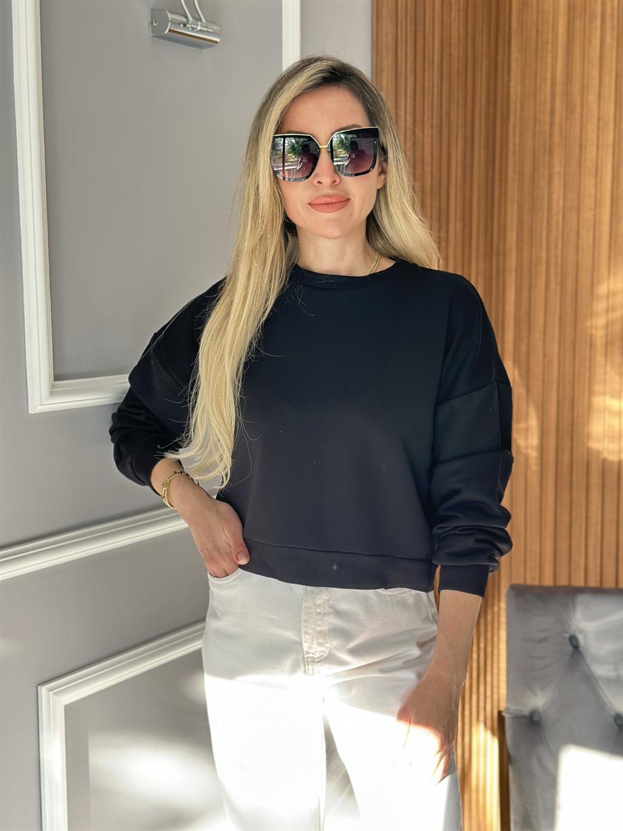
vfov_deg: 39.6
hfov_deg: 30.3
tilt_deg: -7.9
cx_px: 312
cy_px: 416
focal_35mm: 48
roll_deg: -0.1
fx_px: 1151
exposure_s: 1/73
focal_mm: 6.86
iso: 125
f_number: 1.78
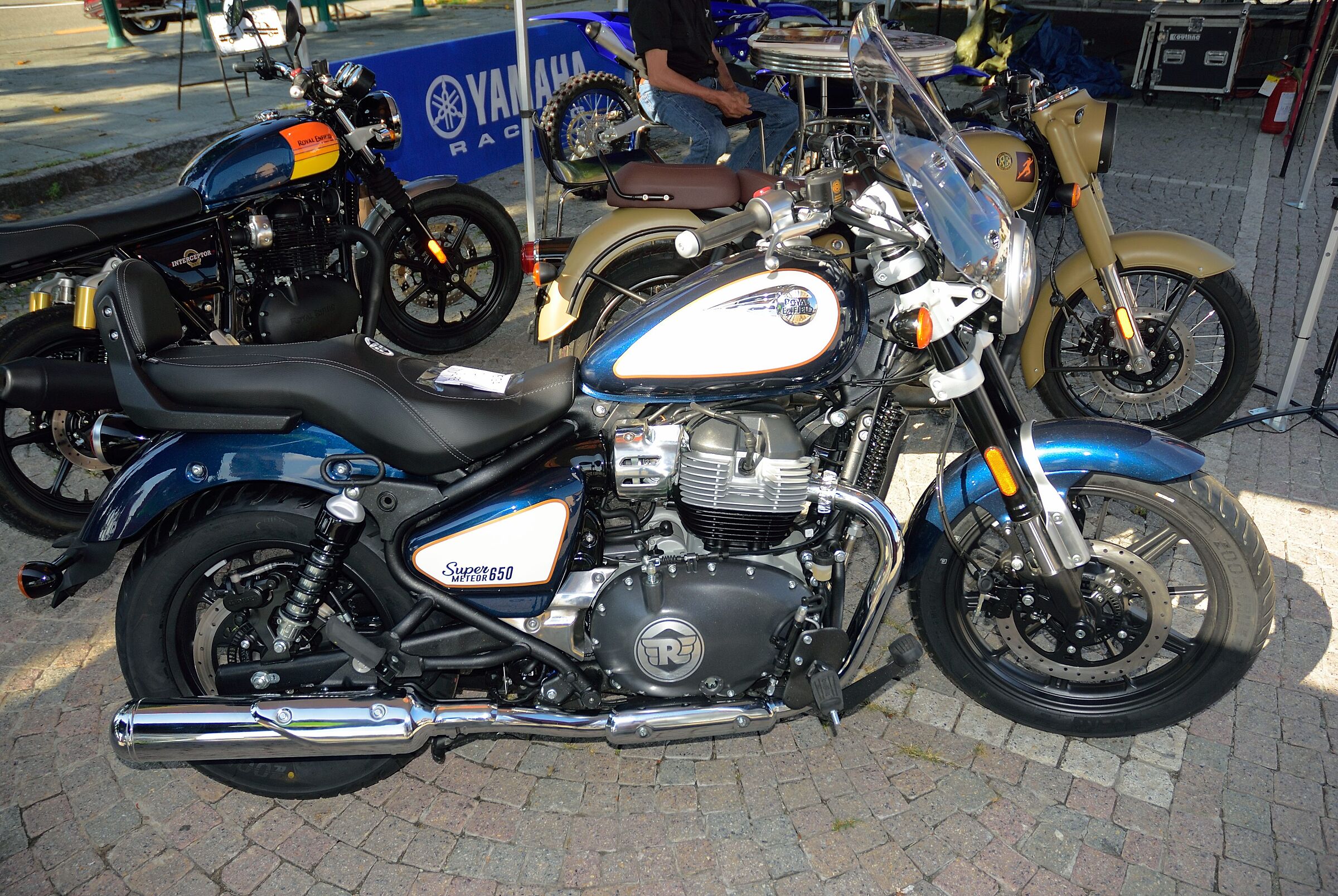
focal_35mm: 27
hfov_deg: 67.3
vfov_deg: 48.1
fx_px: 1005
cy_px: 448
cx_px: 669
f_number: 4
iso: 100
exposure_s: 1/250
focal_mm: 18
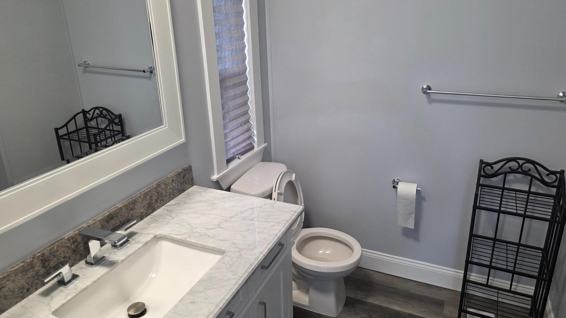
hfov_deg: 71.9
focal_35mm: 26
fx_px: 390
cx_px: 292
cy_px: 142
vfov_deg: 44.3
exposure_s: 1/120
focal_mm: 6.3
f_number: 1.7
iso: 250
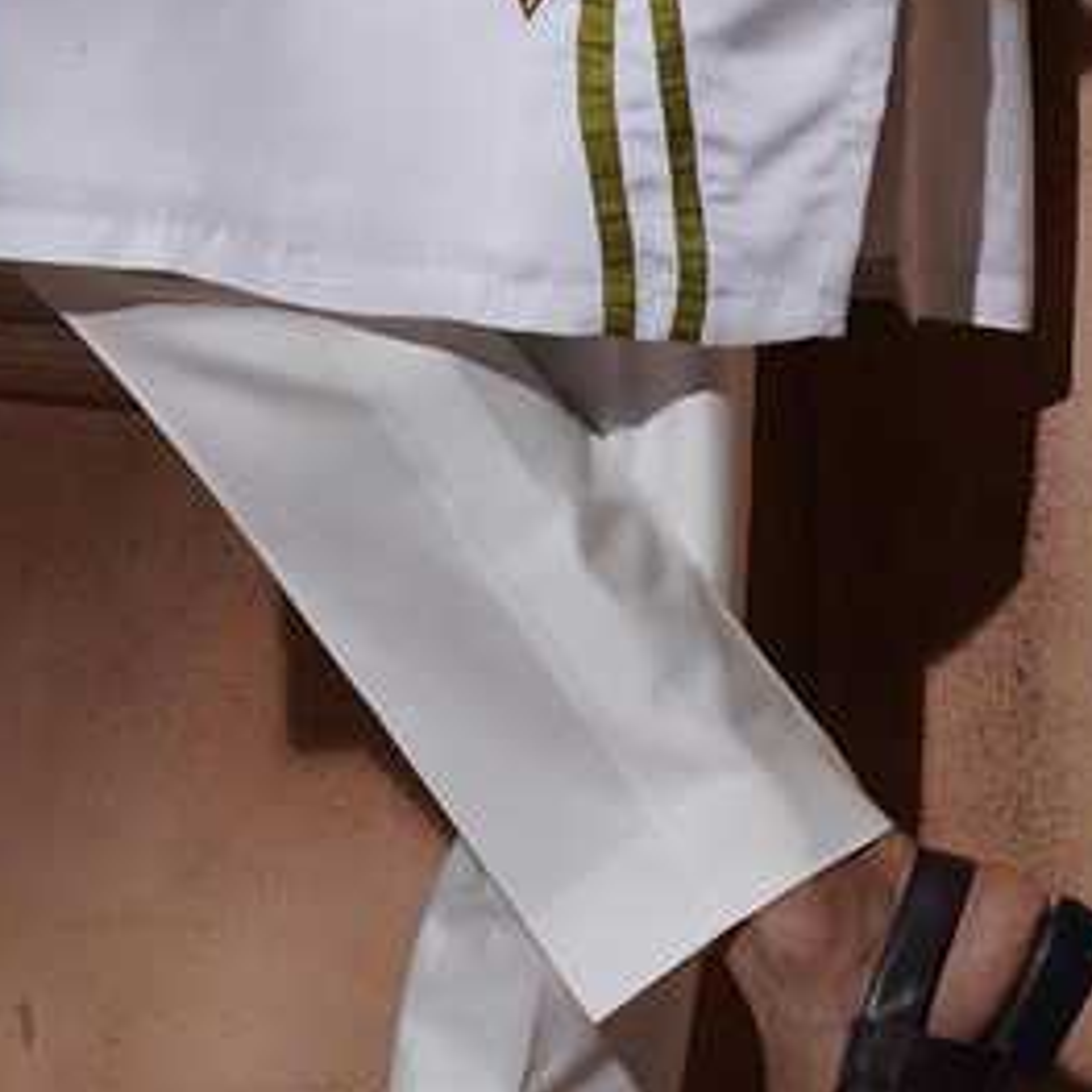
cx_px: 615
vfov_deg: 14.3
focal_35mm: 122
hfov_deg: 14.3
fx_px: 4354
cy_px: 467
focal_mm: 72
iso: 125
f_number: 8
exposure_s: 1/160
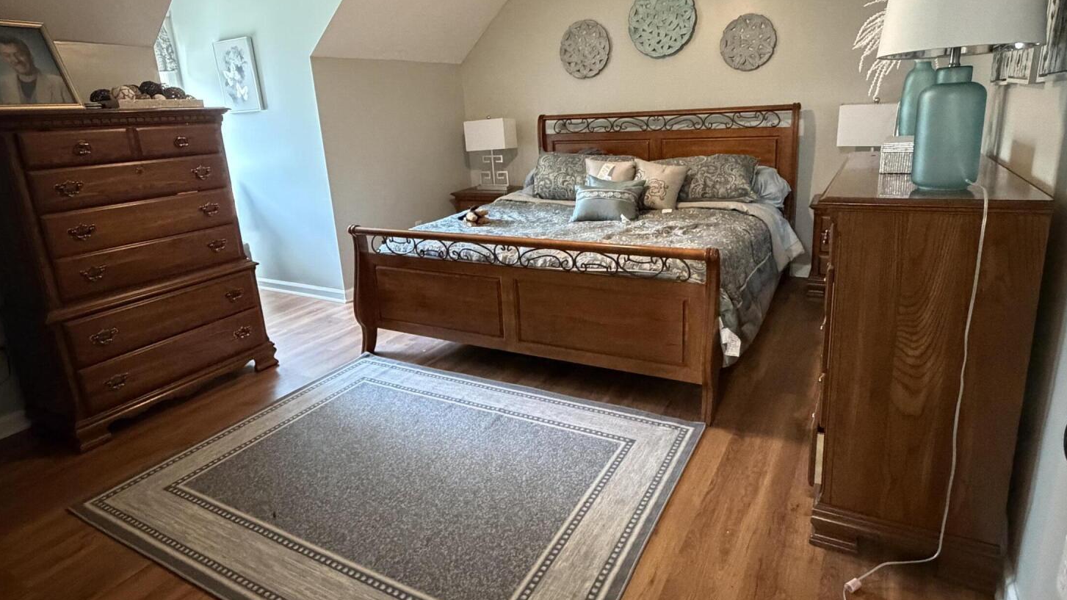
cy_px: 268
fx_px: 594
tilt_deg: -15.3
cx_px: 548
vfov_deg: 53.5
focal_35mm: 21
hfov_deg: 83.8
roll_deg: +3.2
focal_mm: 2.22
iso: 1250
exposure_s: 1/60
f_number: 2.2
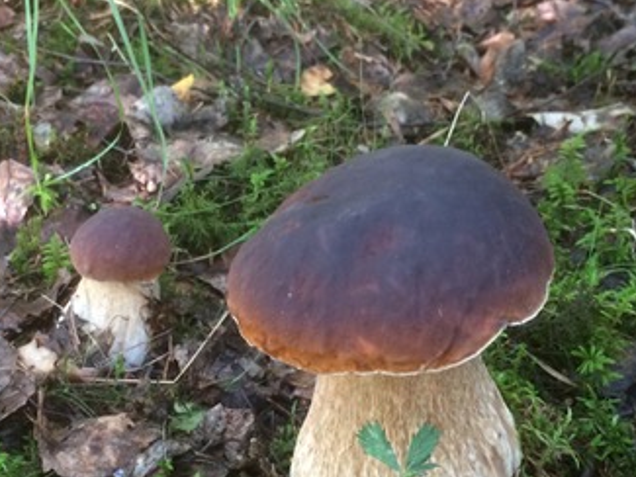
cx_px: 256
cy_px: 368
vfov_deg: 24.5
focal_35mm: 59
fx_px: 1084
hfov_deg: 32.6
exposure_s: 1/30
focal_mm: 4.12
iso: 160
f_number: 2.2
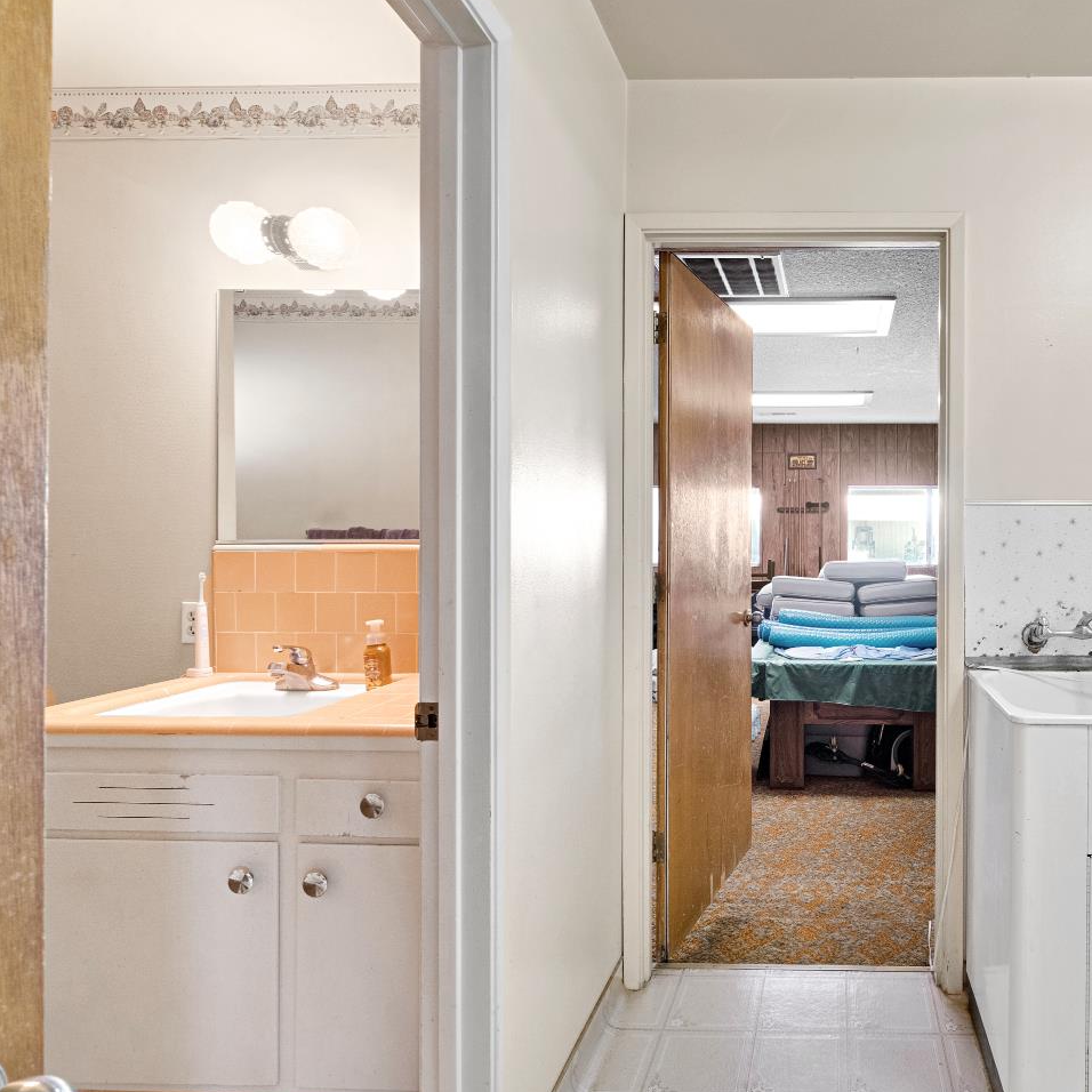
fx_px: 714
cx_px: 818
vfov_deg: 74.8
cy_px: 542
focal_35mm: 20
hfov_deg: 69.9
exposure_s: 1/5
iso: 320
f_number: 8
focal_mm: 10
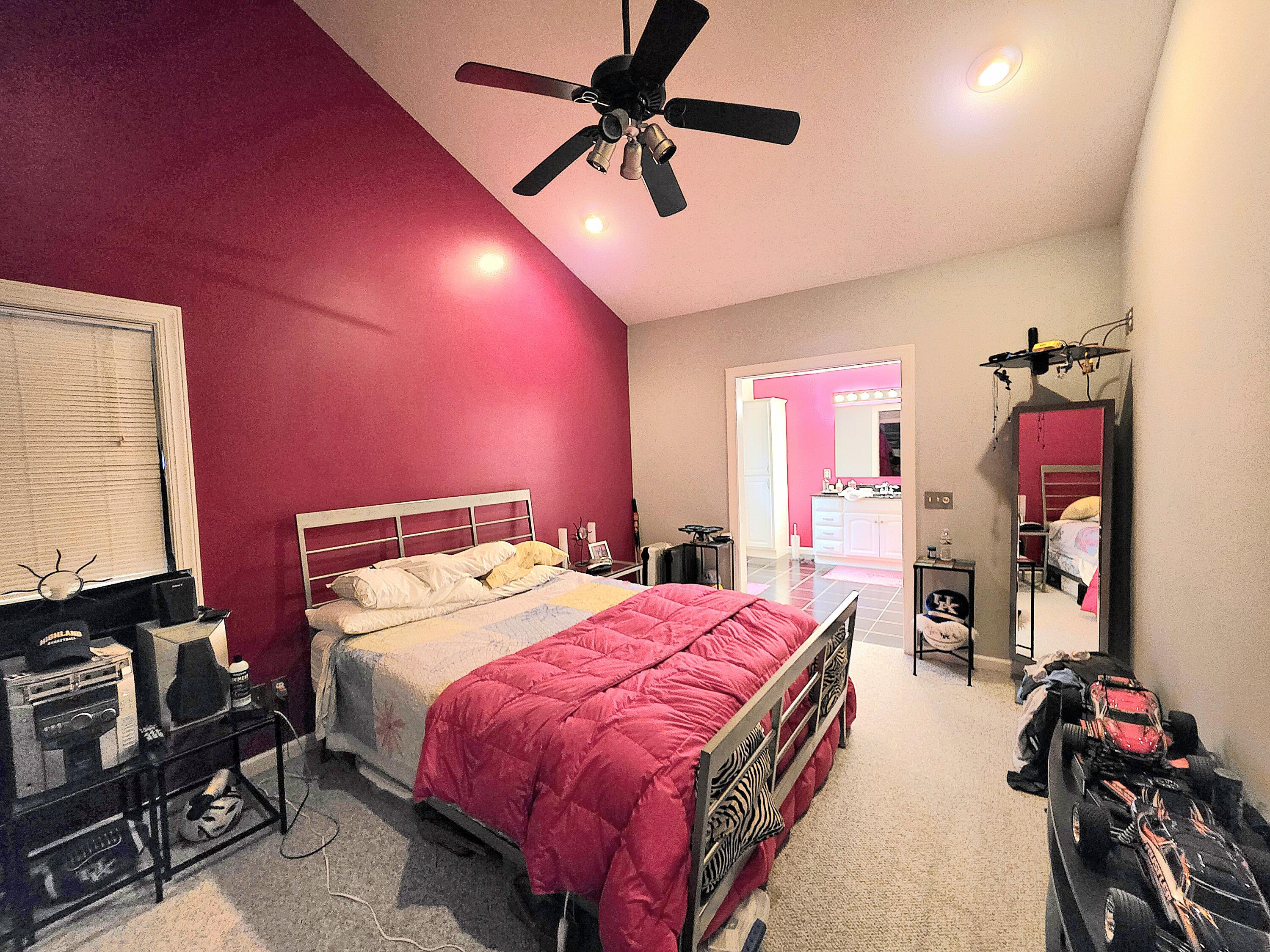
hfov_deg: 106.2
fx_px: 477
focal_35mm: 13
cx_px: 635
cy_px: 476
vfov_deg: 89.9
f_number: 1.9
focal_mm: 2.2
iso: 800
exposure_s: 1/40
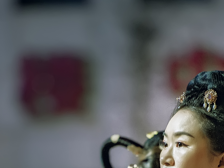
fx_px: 3715
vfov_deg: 2.6
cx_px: 98
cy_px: 206
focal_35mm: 574
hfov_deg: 3.5
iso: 1600
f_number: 2.8
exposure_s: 1/50
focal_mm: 200
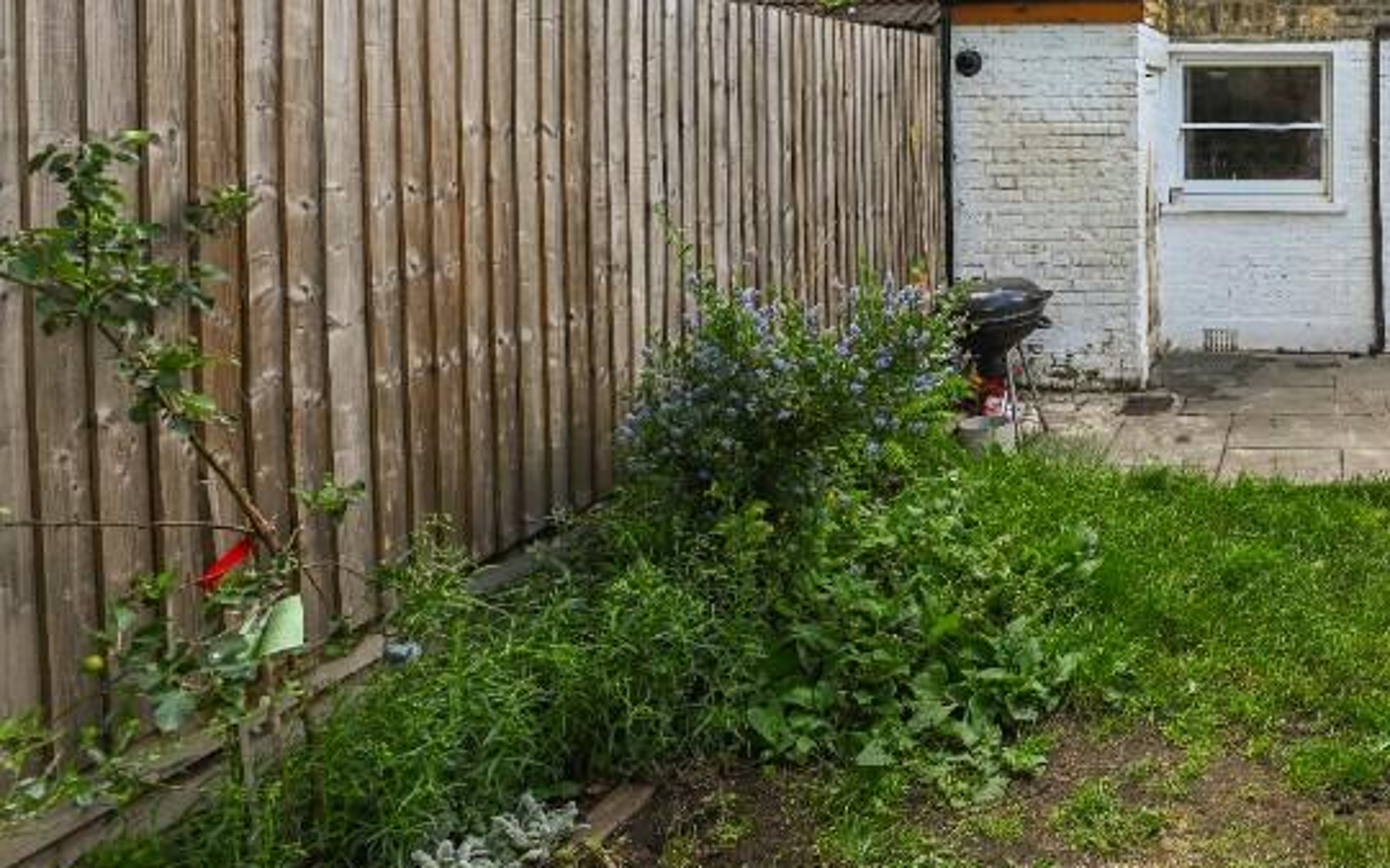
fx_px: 1023
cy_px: 132
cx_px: 1310
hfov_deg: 56.5
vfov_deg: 43.1
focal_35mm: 27
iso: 500
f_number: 8
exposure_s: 1/250
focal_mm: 14
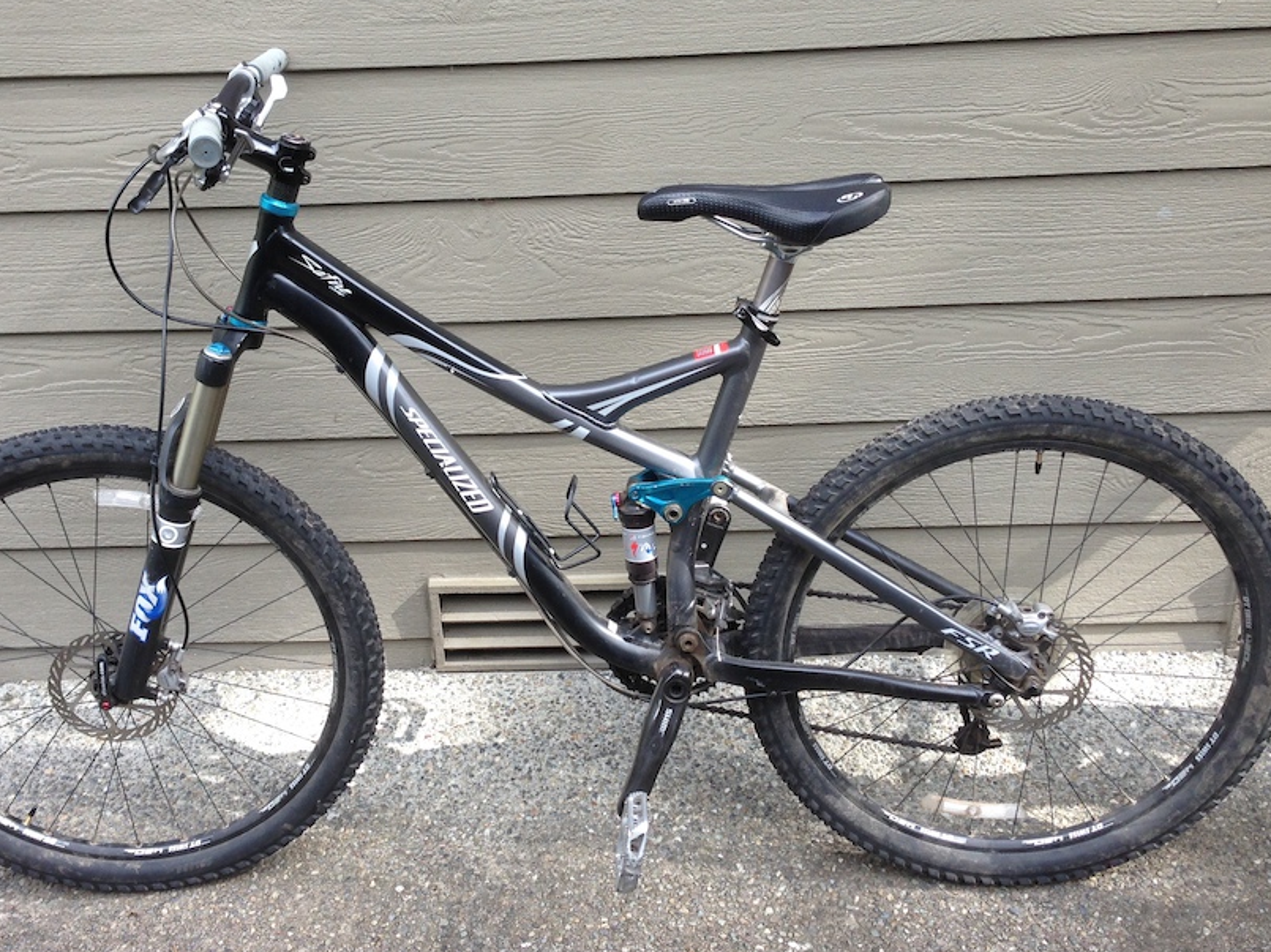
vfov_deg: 34.3
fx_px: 1541
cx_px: 546
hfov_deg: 44.7
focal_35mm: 42
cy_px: 440
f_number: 2.4
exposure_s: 1/170
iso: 50
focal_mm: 4.12
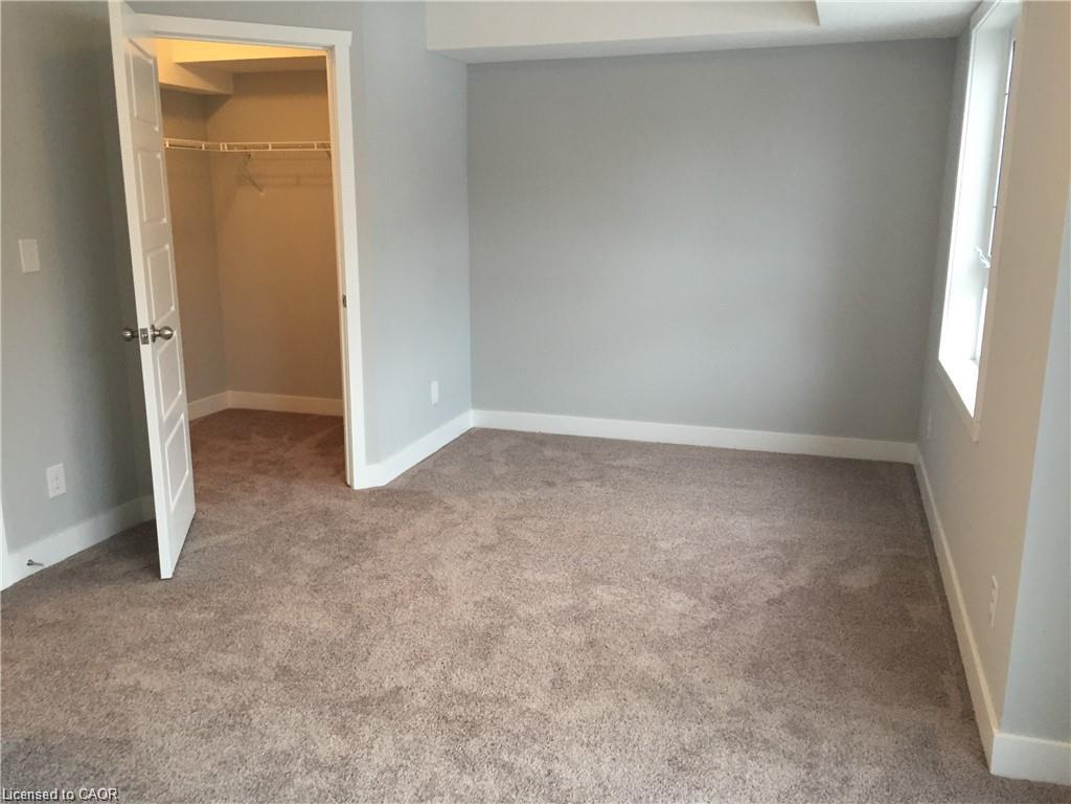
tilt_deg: -13.1
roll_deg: +0.9
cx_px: 536
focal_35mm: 29
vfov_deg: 48.2
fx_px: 897
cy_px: 402
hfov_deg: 61.7
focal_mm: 4.15
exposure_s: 1/30
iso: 100
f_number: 2.2
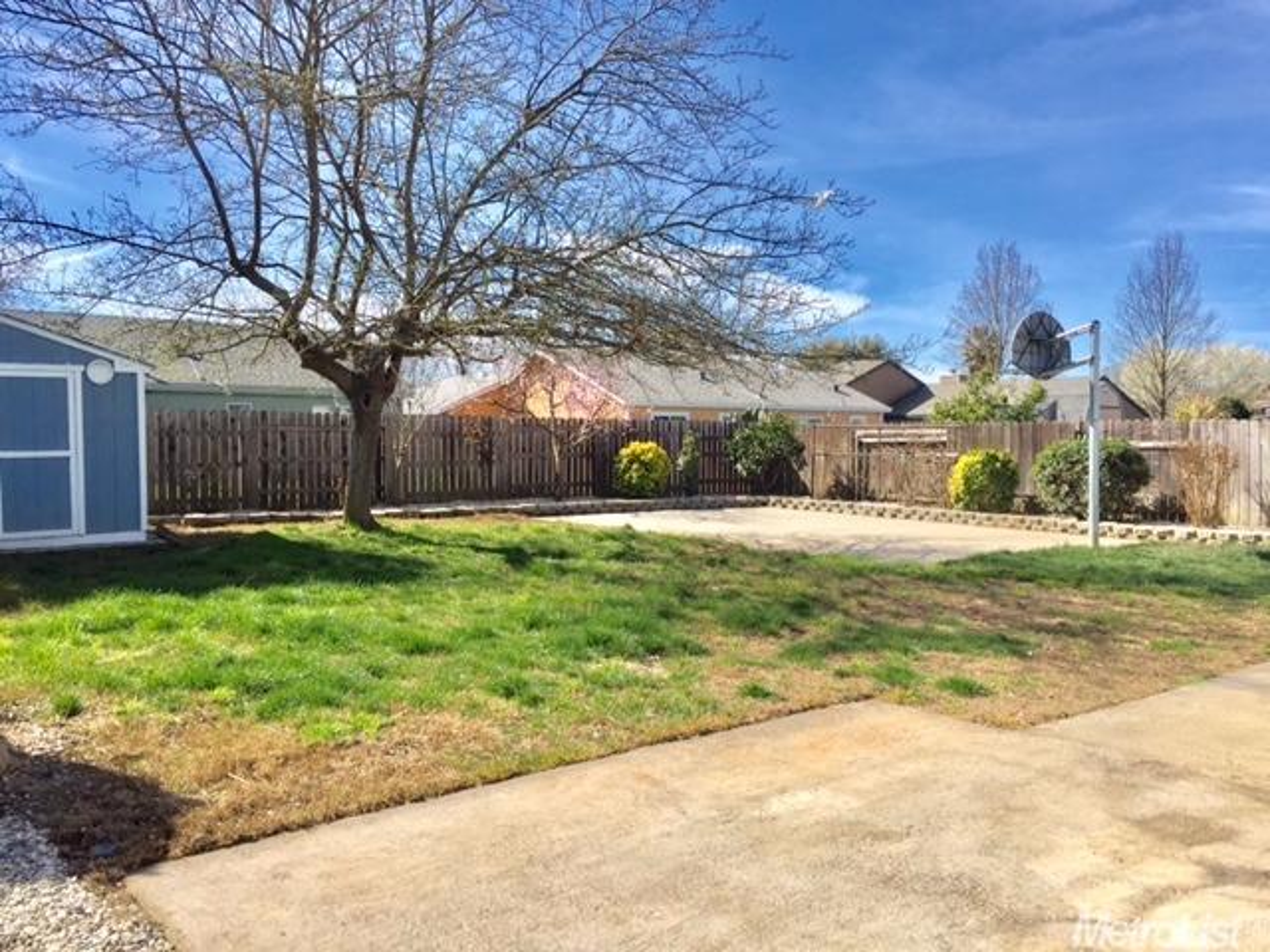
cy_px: 476
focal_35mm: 29
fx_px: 1064
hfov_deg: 61.7
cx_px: 635
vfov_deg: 48.2
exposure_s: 1/1464
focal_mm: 4.15
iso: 32
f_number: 2.2
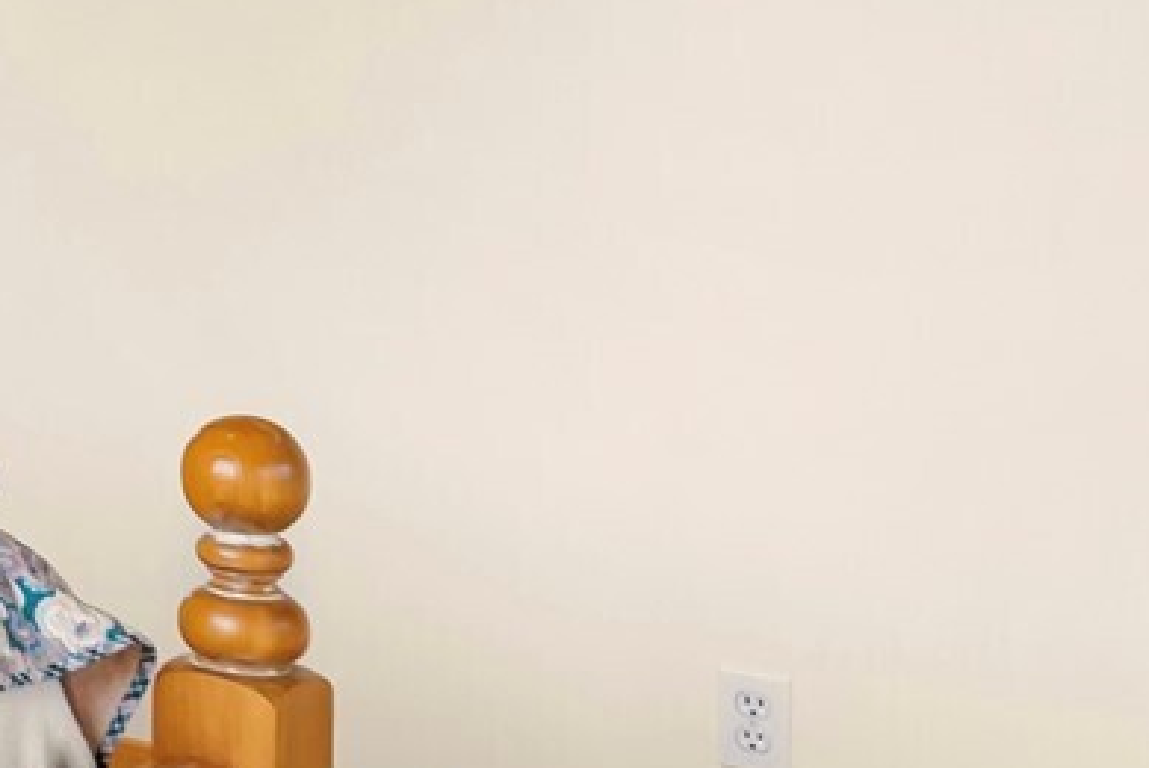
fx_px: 2433
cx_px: -1006
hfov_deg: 19.1
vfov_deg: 17.6
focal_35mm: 76
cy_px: 27
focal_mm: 17.5
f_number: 2.8
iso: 400
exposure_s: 1/125
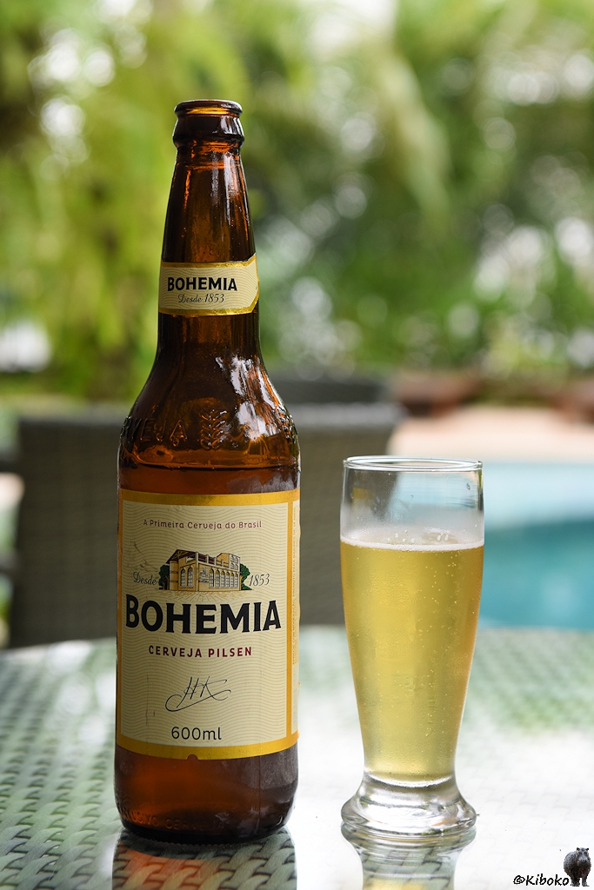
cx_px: 297
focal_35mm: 60
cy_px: 445
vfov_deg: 33.4
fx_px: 1484
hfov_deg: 22.6
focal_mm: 60
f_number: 5
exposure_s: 1/100
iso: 320
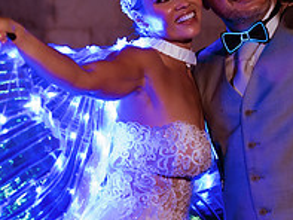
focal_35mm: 99
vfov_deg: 14.9
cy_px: 43
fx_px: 838
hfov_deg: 19.8
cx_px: 123
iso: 1600
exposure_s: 1/100
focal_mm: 35
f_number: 1.8
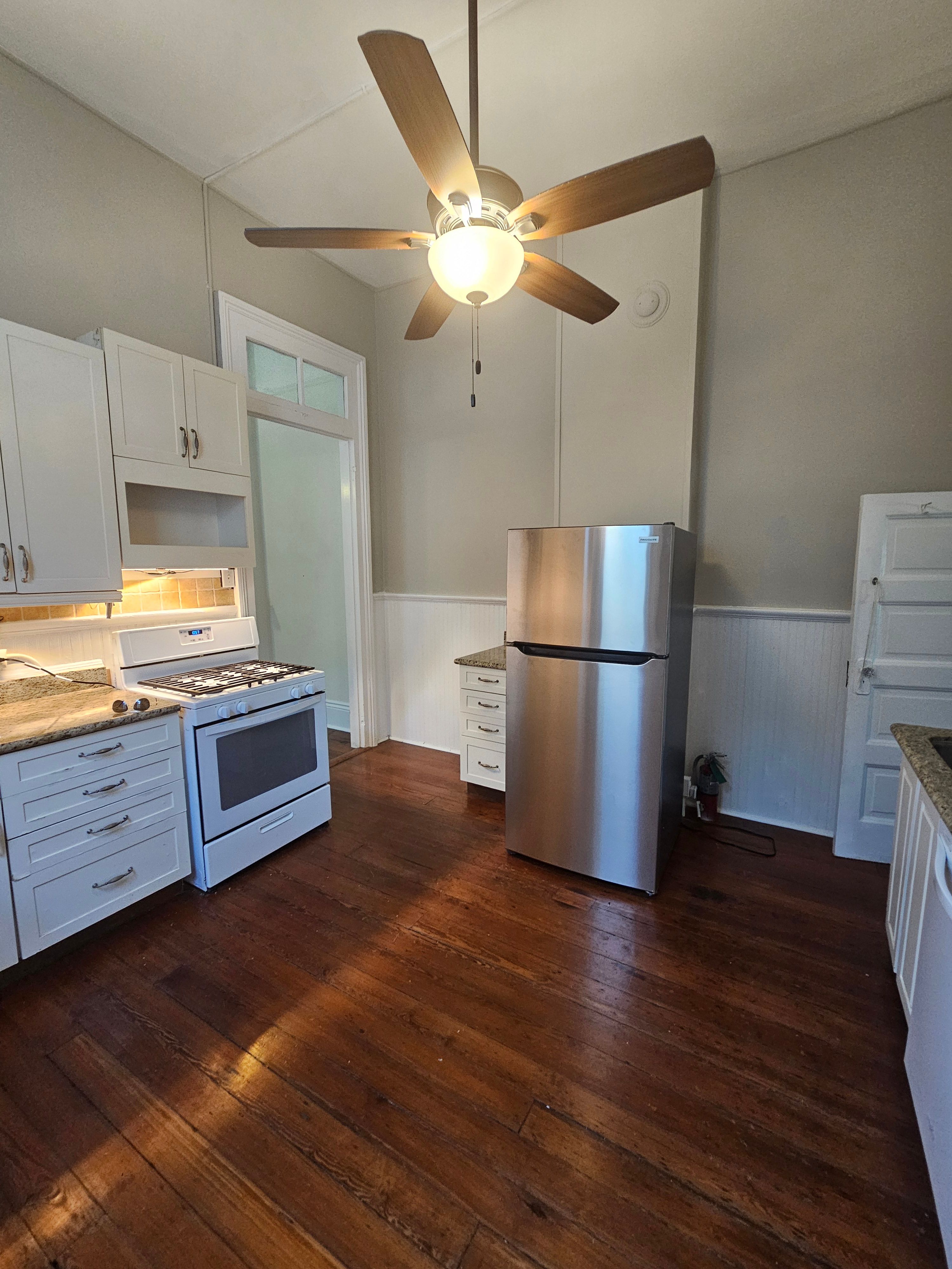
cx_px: 476
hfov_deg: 89.9
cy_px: 634
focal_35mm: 13
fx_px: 477
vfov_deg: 106.2
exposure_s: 1/30
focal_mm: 2.2
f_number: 2.2
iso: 320
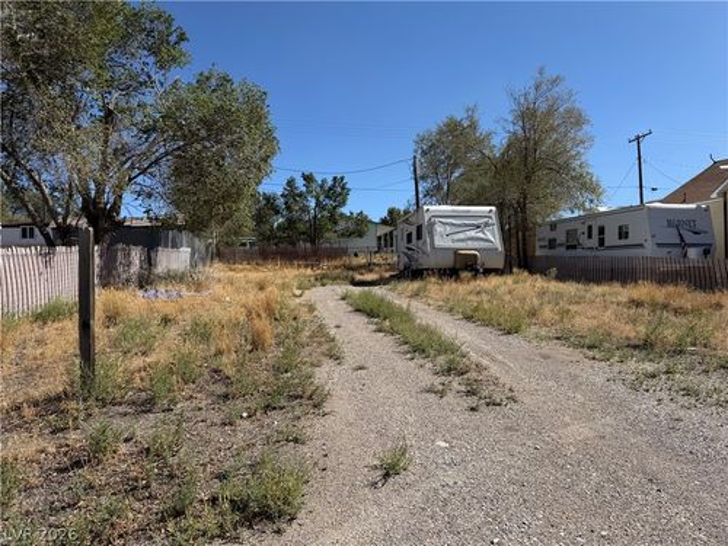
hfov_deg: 71.6
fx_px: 505
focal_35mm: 24
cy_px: 273
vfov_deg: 56.8
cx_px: 364
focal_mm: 6.76
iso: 80
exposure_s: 1/4975
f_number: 1.78
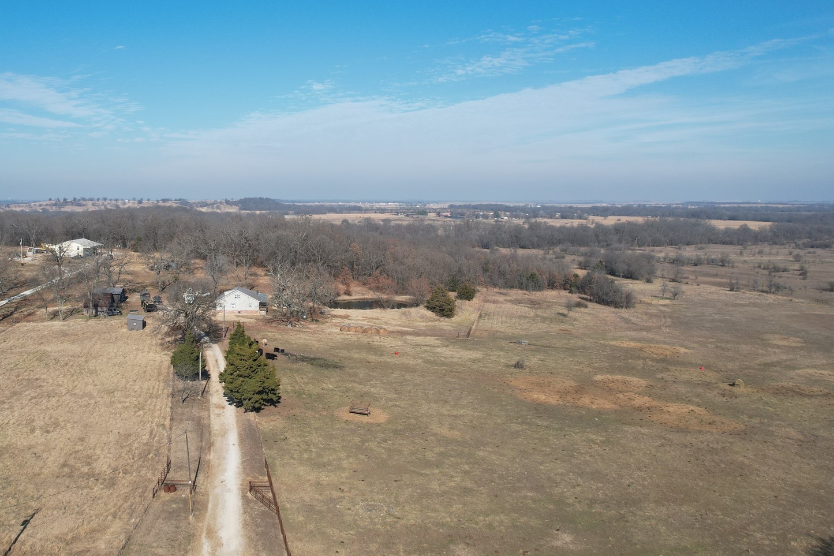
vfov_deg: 42.2
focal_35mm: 31
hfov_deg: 59.2
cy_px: 241
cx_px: 291
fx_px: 718
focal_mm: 8.38
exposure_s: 1/2000
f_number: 2.8
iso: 100
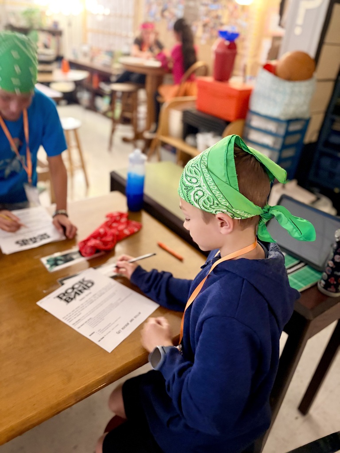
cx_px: 170
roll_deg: -6.4
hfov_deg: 53.1
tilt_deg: -30.6
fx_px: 340
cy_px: 226
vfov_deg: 67.3
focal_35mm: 26
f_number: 1.6
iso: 640
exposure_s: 1/40
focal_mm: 5.96
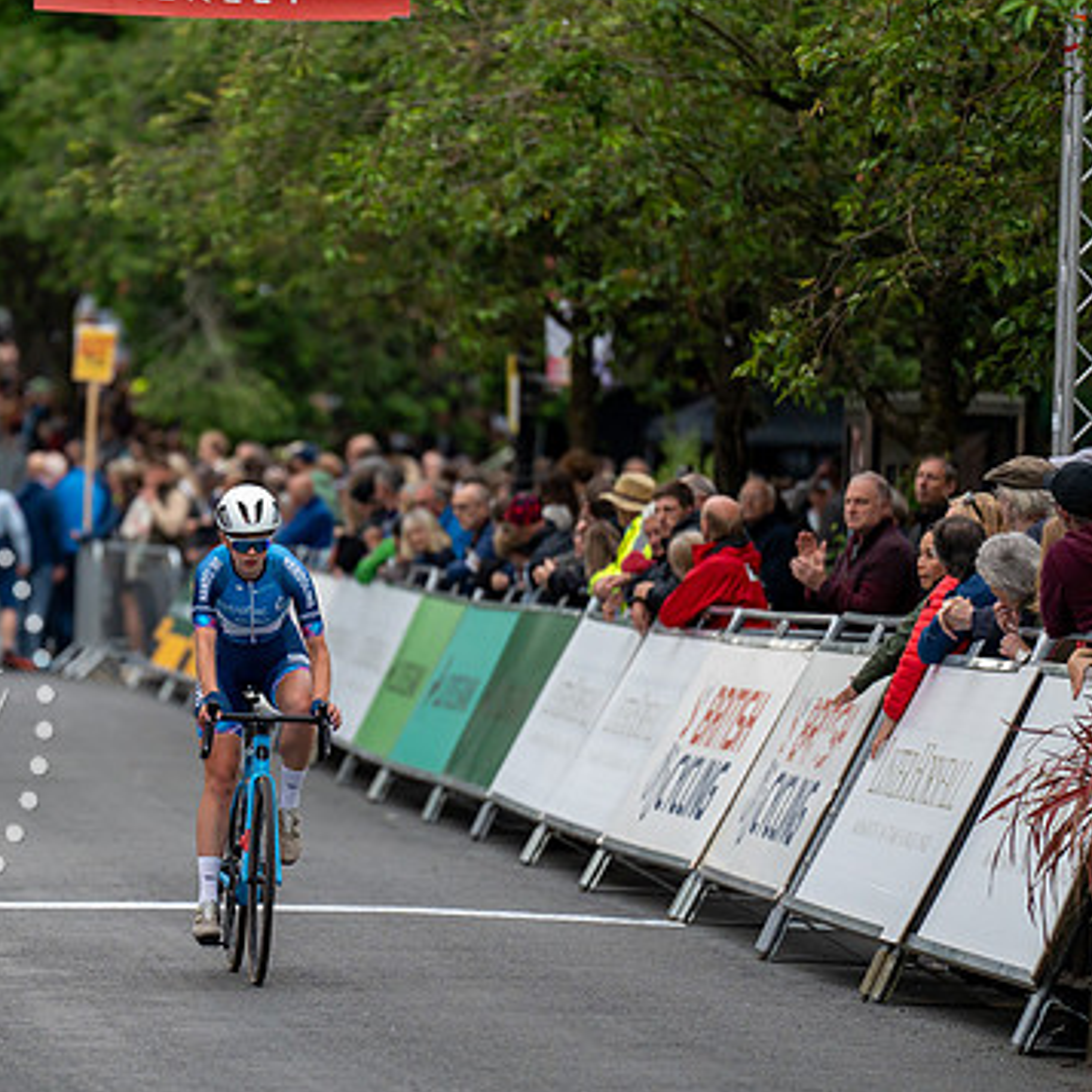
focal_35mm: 272
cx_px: 242
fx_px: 9708
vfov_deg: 6.4
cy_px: 543
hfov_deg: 6.4
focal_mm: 197
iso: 1000
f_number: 2.8
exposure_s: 1/800
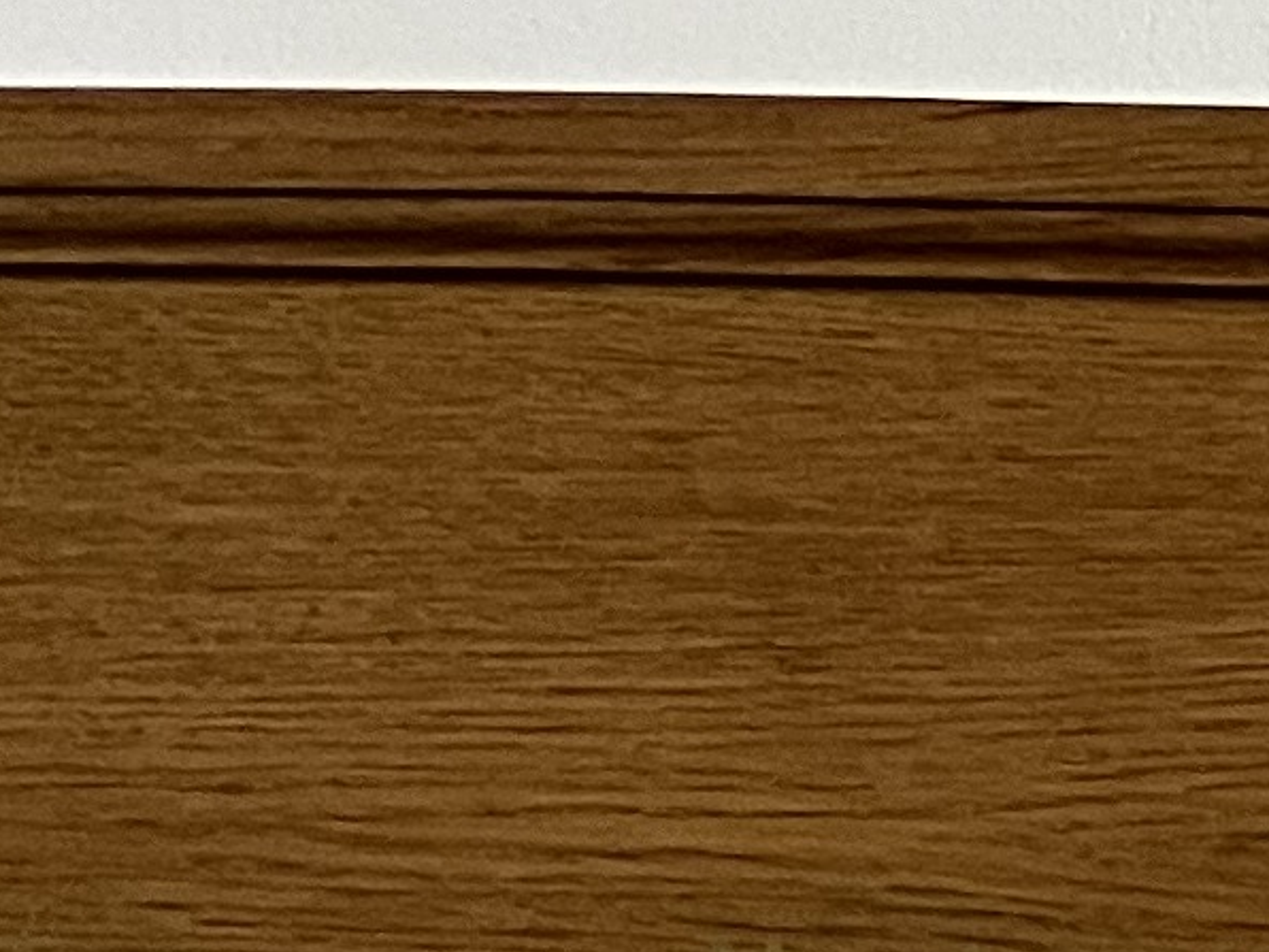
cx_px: 3528
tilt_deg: +0.1
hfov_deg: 9.4
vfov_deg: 7.4
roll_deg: -1.1
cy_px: 2871
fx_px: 6452
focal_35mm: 176
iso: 400
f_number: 1.6
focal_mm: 5.1
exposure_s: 1/60
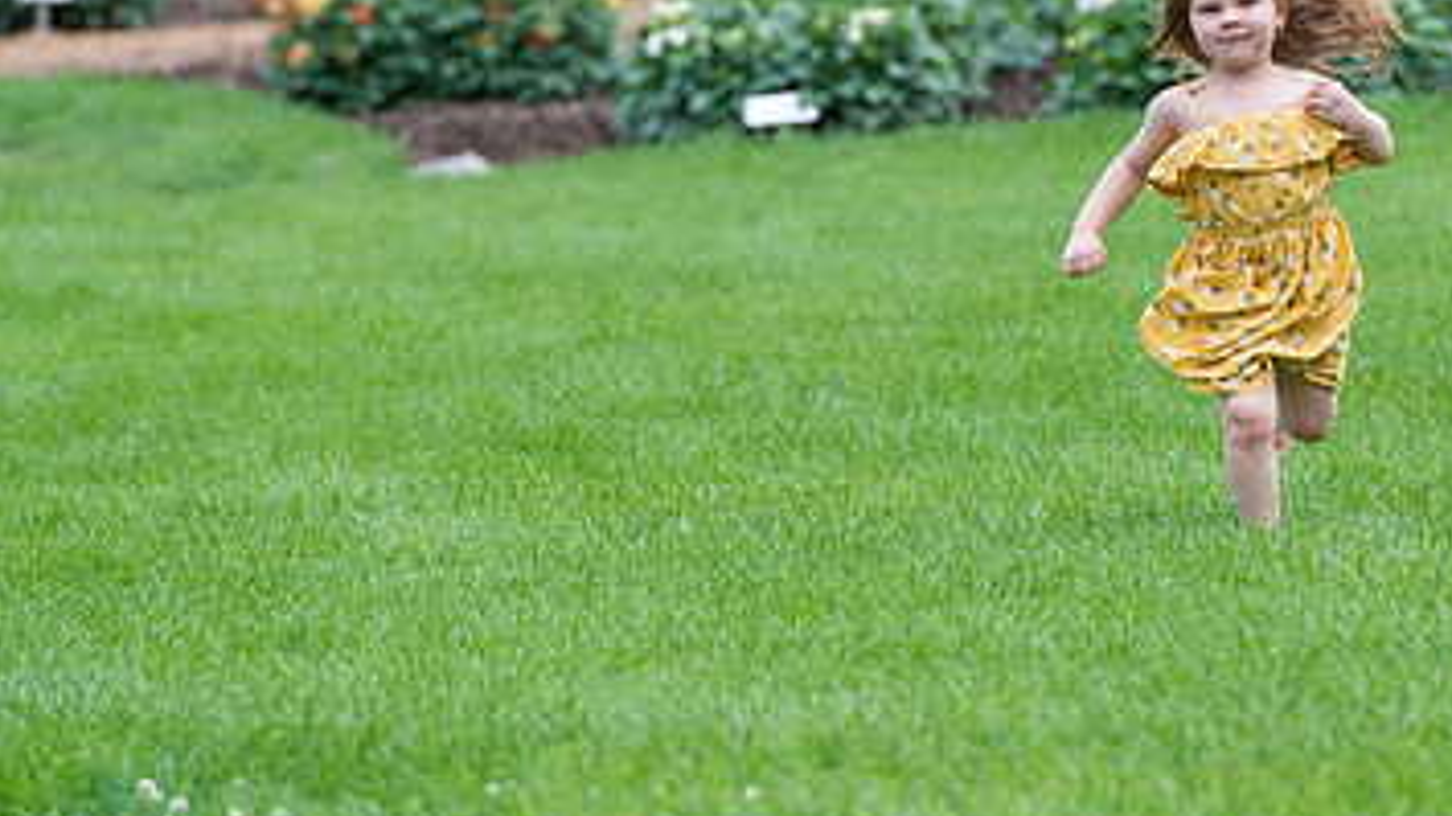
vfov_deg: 2.9
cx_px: 1122
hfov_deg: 5.1
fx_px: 16245
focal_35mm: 422
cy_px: 176
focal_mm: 200
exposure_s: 1/250
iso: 200
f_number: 5
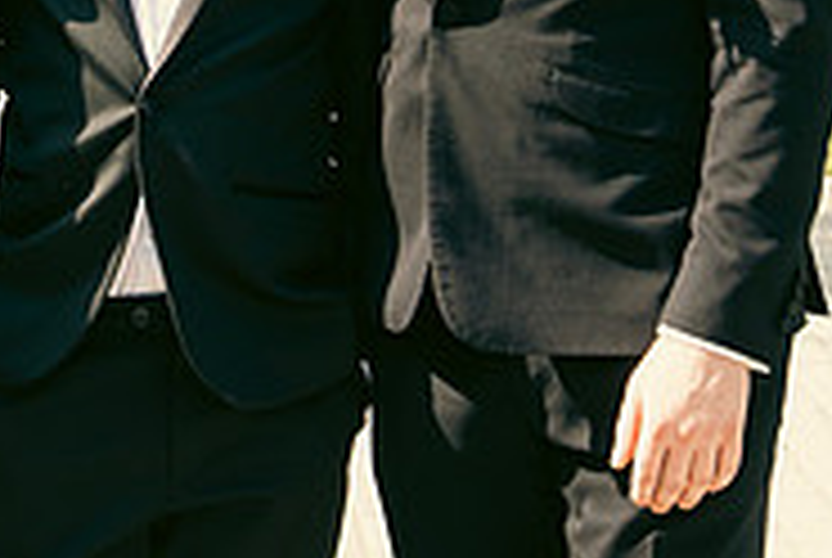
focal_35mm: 219
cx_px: 211
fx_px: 5069
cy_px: -191
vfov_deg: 6.2
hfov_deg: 9.4
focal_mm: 47
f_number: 5
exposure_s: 1/500
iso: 400
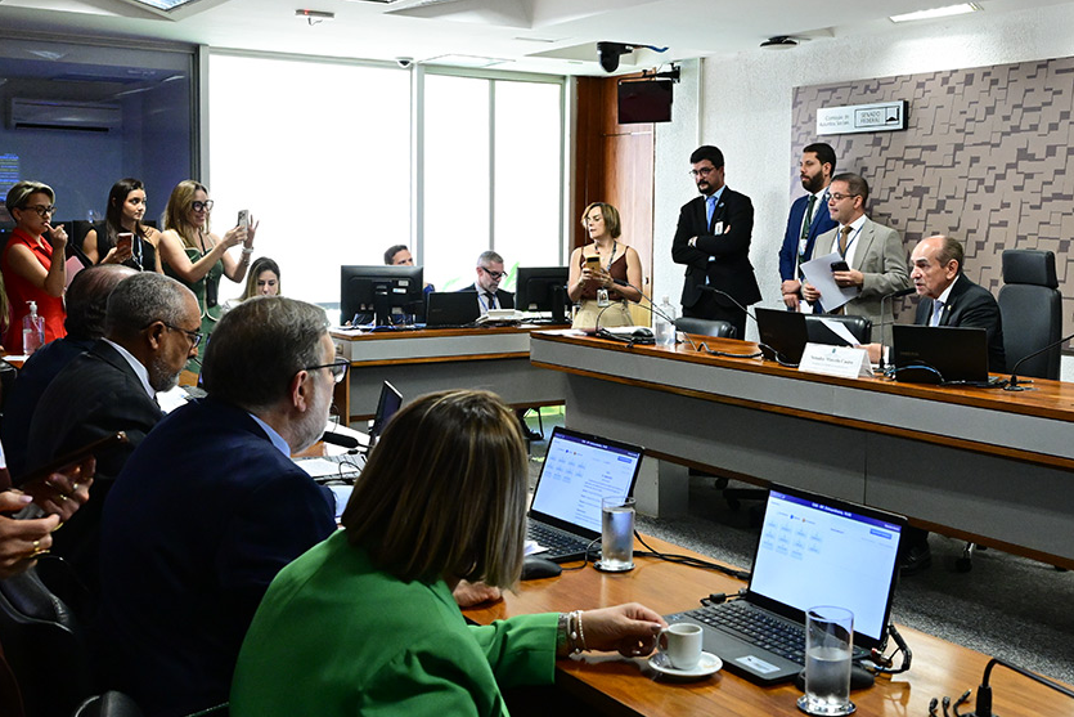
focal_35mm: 37
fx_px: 1104
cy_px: 363
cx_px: 539
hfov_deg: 51.9
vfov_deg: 36.0
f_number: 5.6
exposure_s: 1/125
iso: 4000
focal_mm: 24
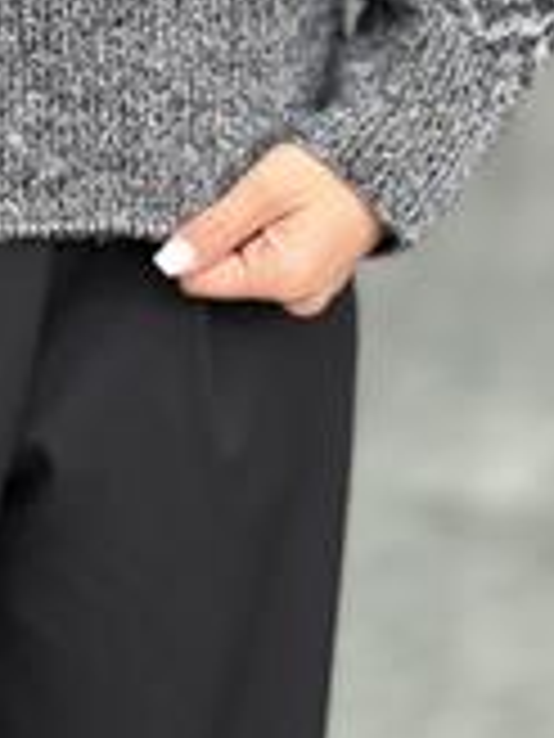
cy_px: -115
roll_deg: +0.4
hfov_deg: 12.1
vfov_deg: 15.7
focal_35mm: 121
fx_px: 2582
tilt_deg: -14.4
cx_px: -27
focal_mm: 6.86
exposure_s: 1/196
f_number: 1.78
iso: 80
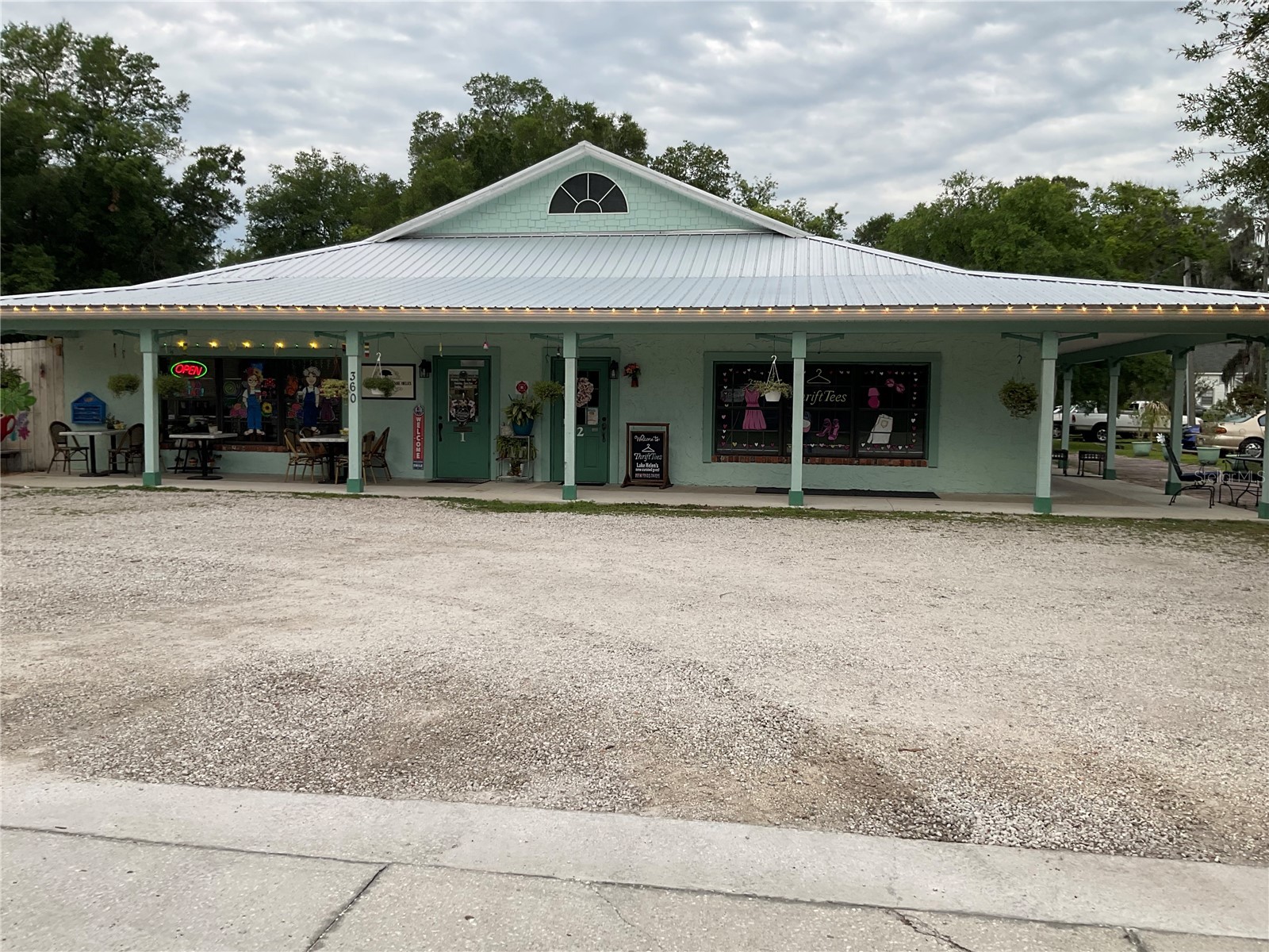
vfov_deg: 48.2
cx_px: 634
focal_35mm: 29
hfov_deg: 61.7
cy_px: 476
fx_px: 1063
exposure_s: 1/151
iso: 16
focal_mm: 3
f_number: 1.8
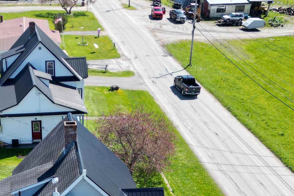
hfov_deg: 31.4
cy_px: 231
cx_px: 75
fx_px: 514
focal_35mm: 63
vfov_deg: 20.3
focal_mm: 6.72
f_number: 1.7
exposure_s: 1/2500
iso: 150
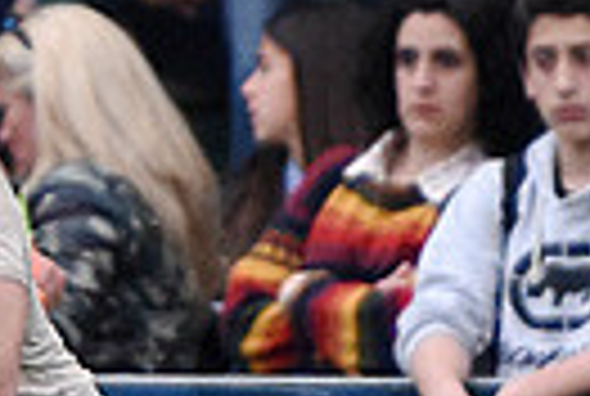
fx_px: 21226
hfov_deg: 1.6
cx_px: -653
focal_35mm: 1292
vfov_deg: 1.1
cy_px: 560
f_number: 2.8
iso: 1250
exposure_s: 1/1000
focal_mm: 195
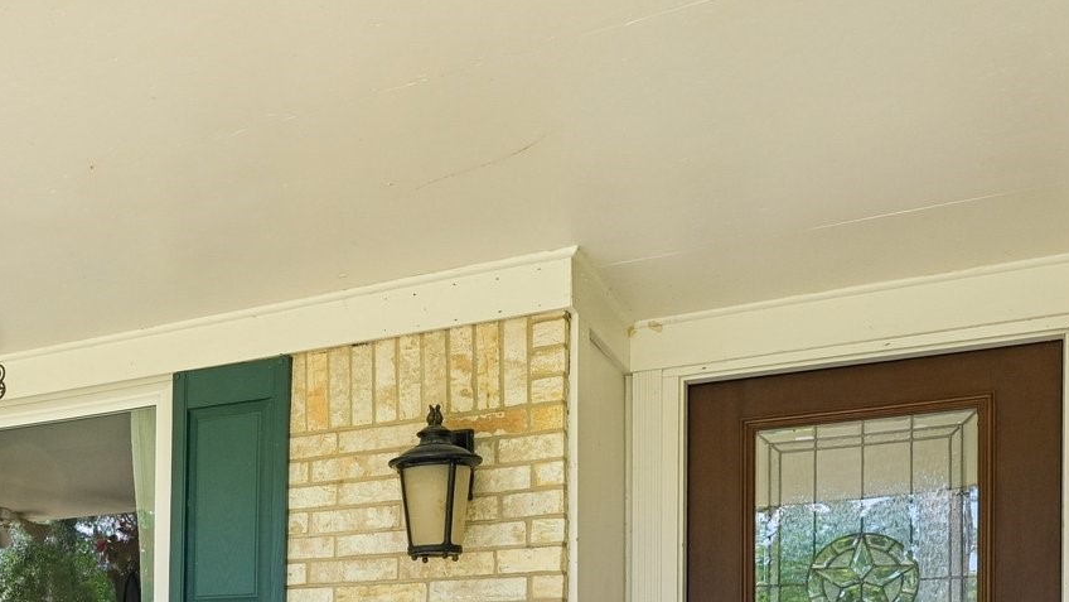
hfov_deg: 43.5
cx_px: 117
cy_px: 676
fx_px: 1219
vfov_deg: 25.5
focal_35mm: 43
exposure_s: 1/50
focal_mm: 17
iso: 400
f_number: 9
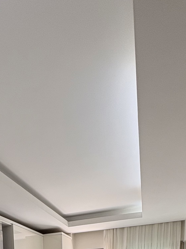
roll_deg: +2.0
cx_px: 27
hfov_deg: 36.0
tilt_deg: -8.9
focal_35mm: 38
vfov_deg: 34.0
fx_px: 272
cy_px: 329
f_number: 2.2
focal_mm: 2.22
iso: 50
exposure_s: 1/99
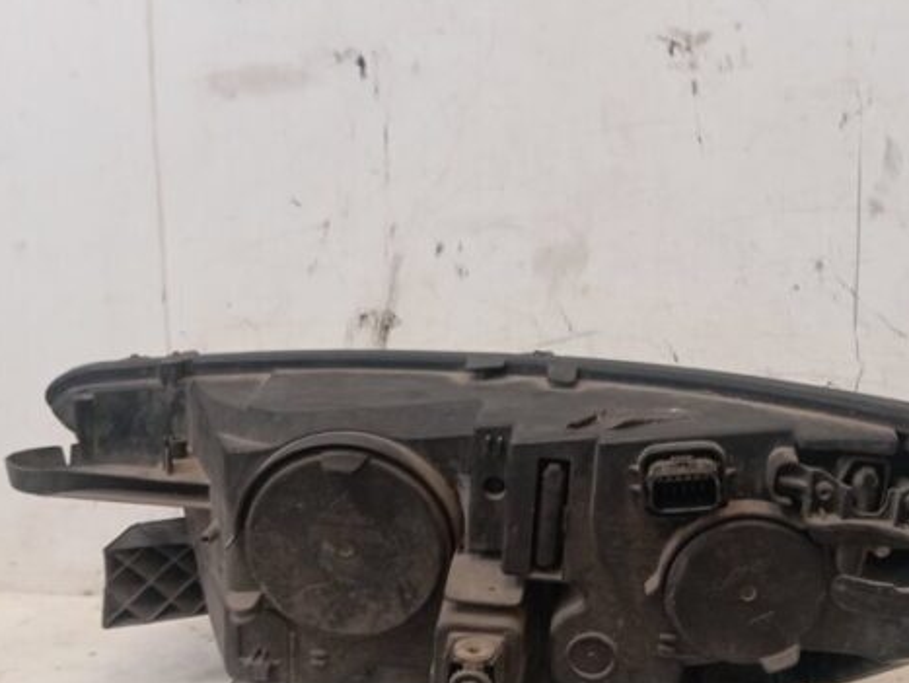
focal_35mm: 42
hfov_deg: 44.1
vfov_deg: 34.2
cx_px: 609
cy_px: 439
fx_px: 1104
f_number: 1.8
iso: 426
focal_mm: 4.22
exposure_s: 1/33.3
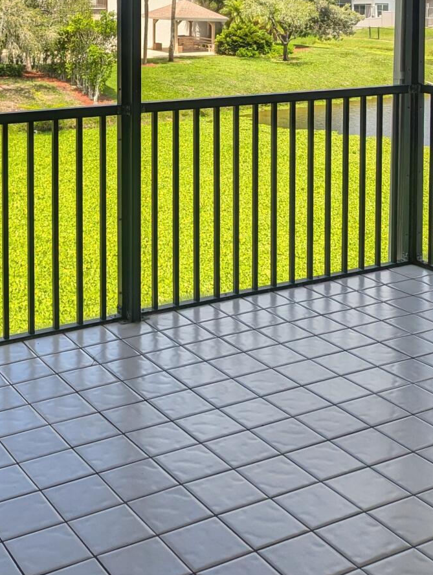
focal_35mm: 54
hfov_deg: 26.9
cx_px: 143
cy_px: 45
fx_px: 899
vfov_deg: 33.4
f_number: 1.85
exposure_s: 1/935
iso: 40
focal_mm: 6.81
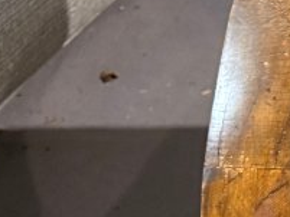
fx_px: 1199
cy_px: 131
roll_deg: -5.0
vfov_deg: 10.4
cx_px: 755
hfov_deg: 11.0
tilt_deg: -32.2
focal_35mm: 143
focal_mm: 6.76
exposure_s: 1/33
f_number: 1.78
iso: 640
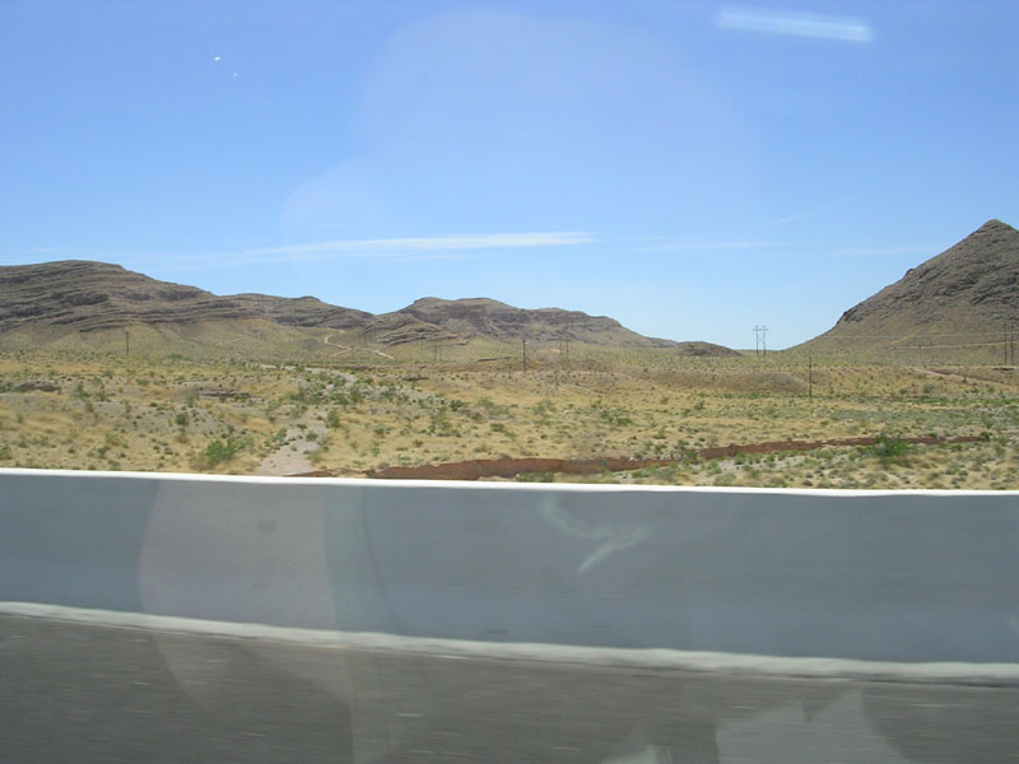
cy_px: 382
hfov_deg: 49.0
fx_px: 1119
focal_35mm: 38
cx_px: 510
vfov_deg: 37.7
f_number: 5.6
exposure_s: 1/328
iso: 50
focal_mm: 5.8
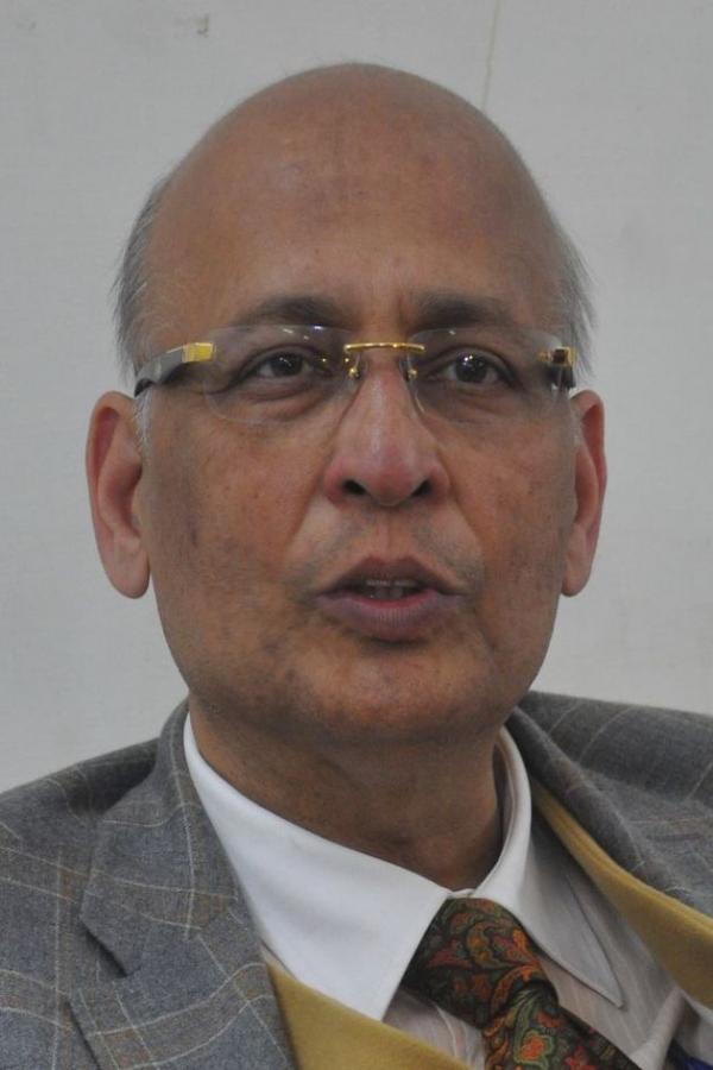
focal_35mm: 99
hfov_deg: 13.8
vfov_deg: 20.6
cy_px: 535
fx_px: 2941
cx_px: 356
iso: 800
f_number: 5.3
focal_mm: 66
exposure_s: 1/30
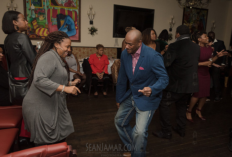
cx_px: 129
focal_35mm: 27
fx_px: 172
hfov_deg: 67.8
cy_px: 71
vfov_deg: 48.9
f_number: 4.5
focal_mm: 24
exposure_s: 1/250
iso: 2000
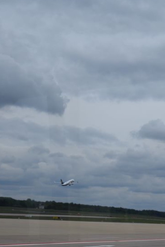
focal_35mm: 97
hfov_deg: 14.2
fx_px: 664
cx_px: 80
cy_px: 139
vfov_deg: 21.1
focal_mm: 55
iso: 200
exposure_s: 1/320
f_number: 9
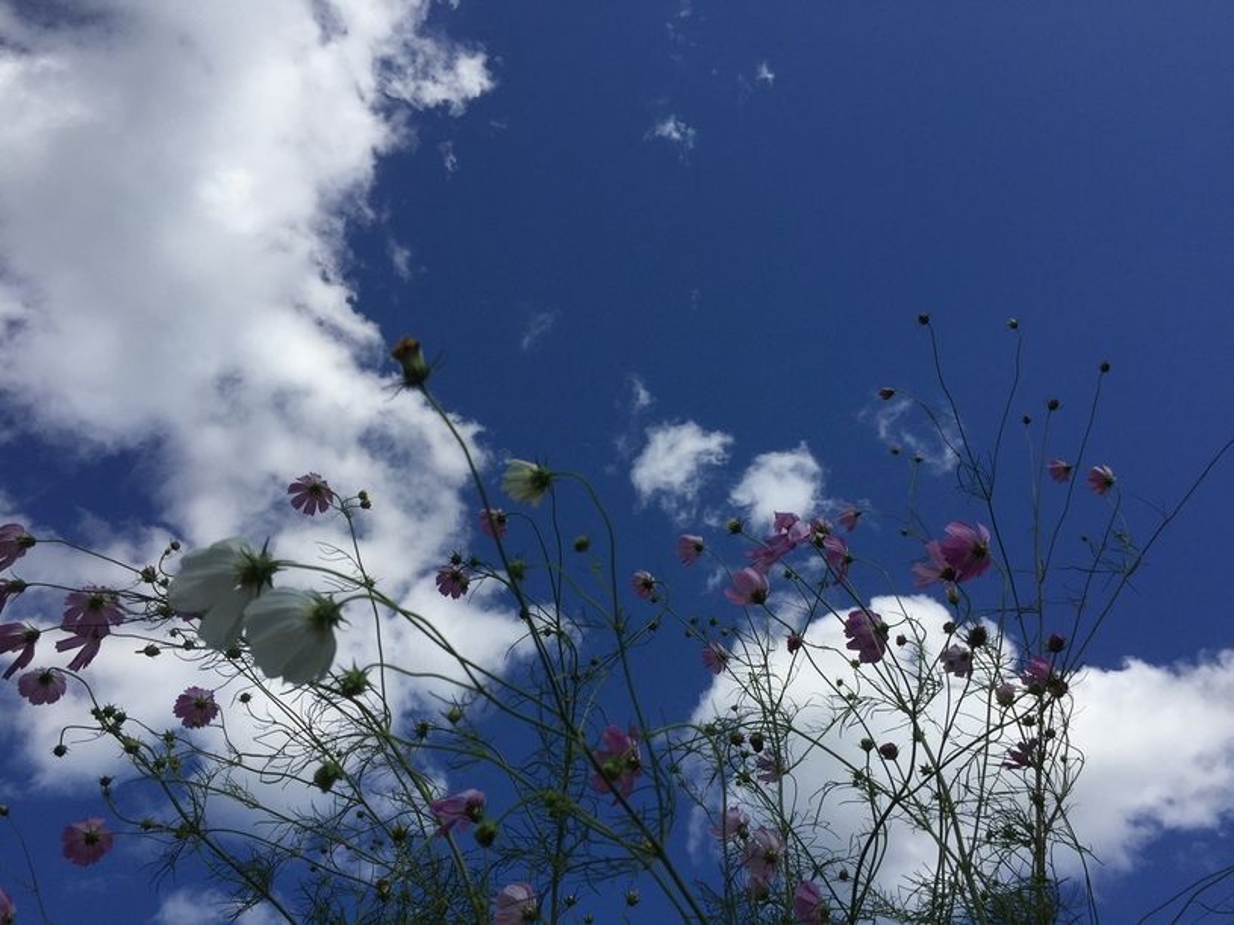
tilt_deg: +60.7
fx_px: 1034
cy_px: 462
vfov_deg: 48.2
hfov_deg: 61.7
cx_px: 617
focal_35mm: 29
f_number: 2.2
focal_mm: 4.15
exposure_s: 1/3968
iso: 32
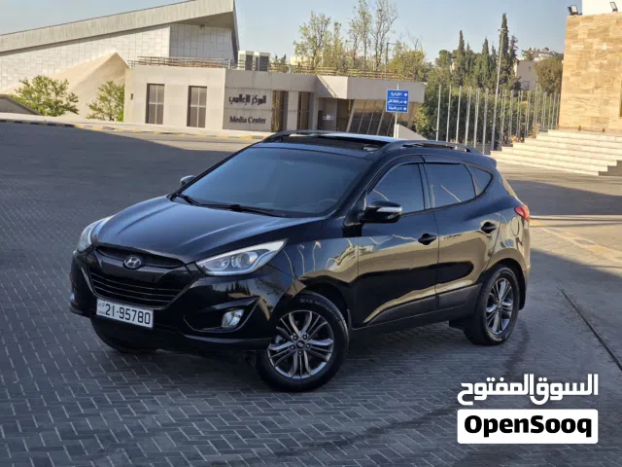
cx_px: 311
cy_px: 234
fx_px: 1240
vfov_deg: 21.3
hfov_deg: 28.2
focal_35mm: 69
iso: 50
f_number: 2.4
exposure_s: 1/1250
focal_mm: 7.9
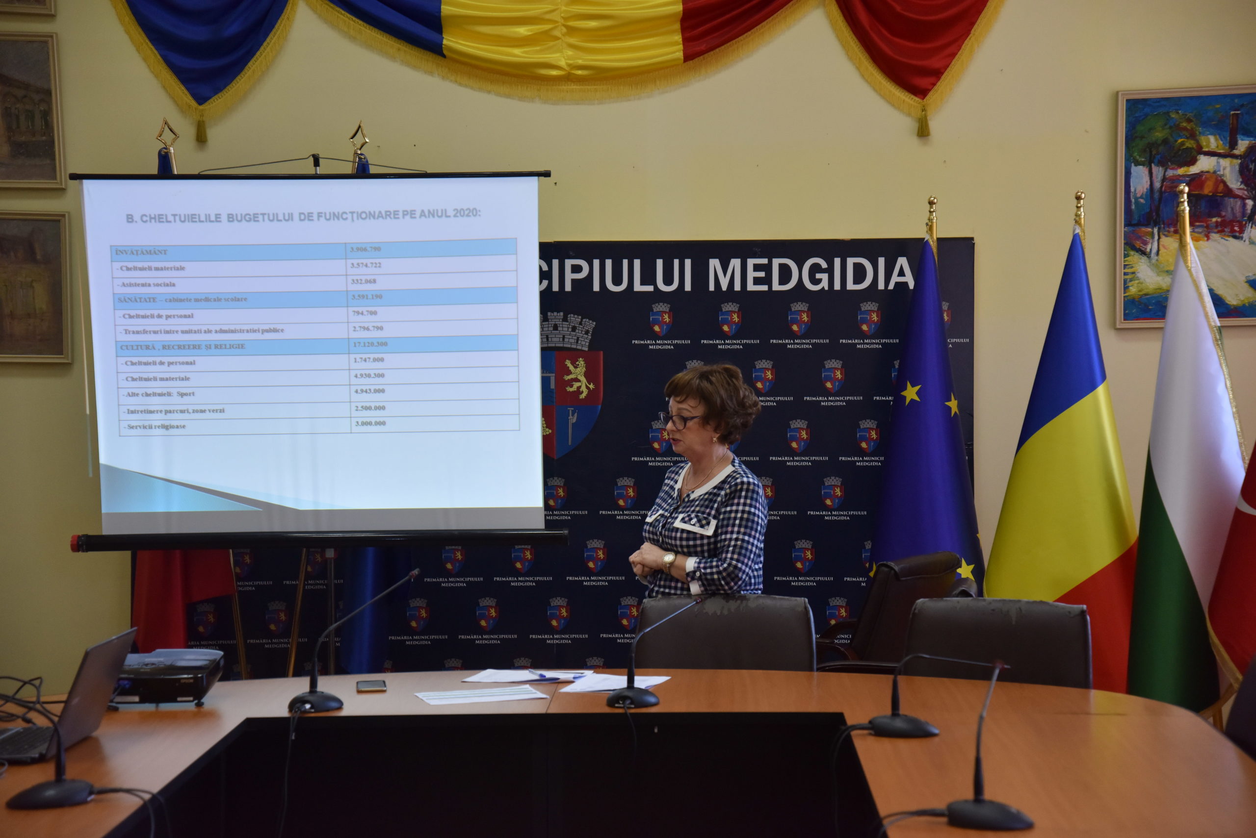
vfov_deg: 18.9
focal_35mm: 72
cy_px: 419
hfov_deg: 28.1
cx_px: 628
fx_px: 2513
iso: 1250
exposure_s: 1/250
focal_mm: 72
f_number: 4.5
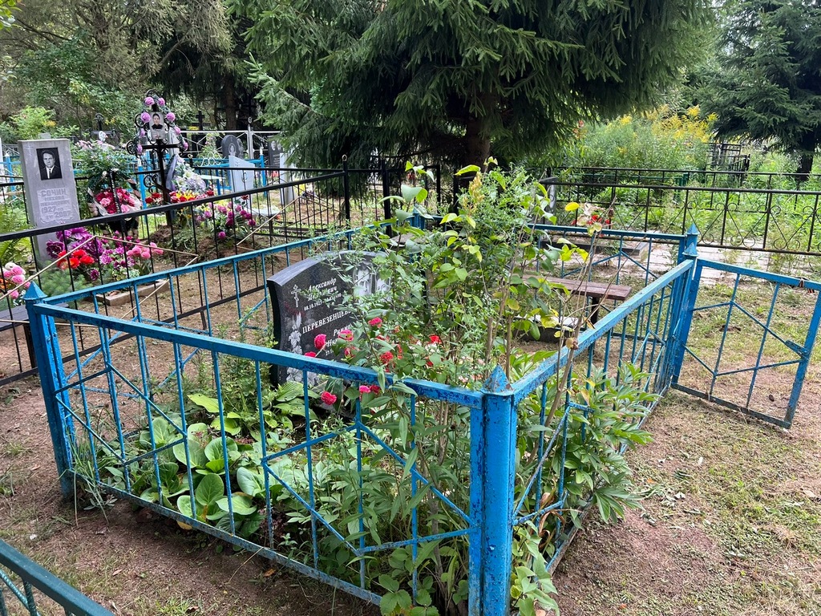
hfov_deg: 67.3
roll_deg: +2.4
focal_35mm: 26
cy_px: 308
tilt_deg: -16.4
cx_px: 410
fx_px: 617
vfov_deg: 53.1
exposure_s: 1/233
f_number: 1.5
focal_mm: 5.7
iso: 40
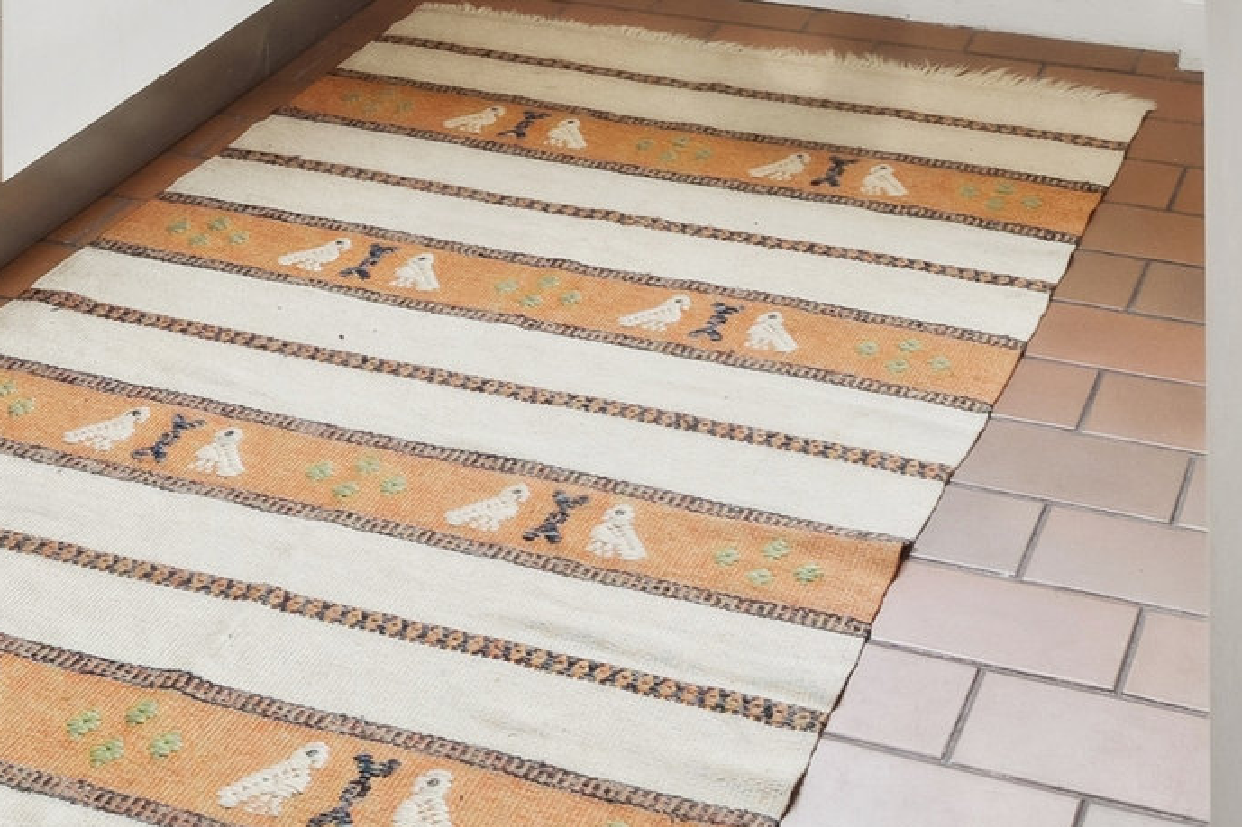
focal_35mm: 61
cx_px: 862
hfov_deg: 32.5
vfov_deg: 16.9
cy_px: -807
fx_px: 2104
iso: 160
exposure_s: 1/4
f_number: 5.6
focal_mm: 14
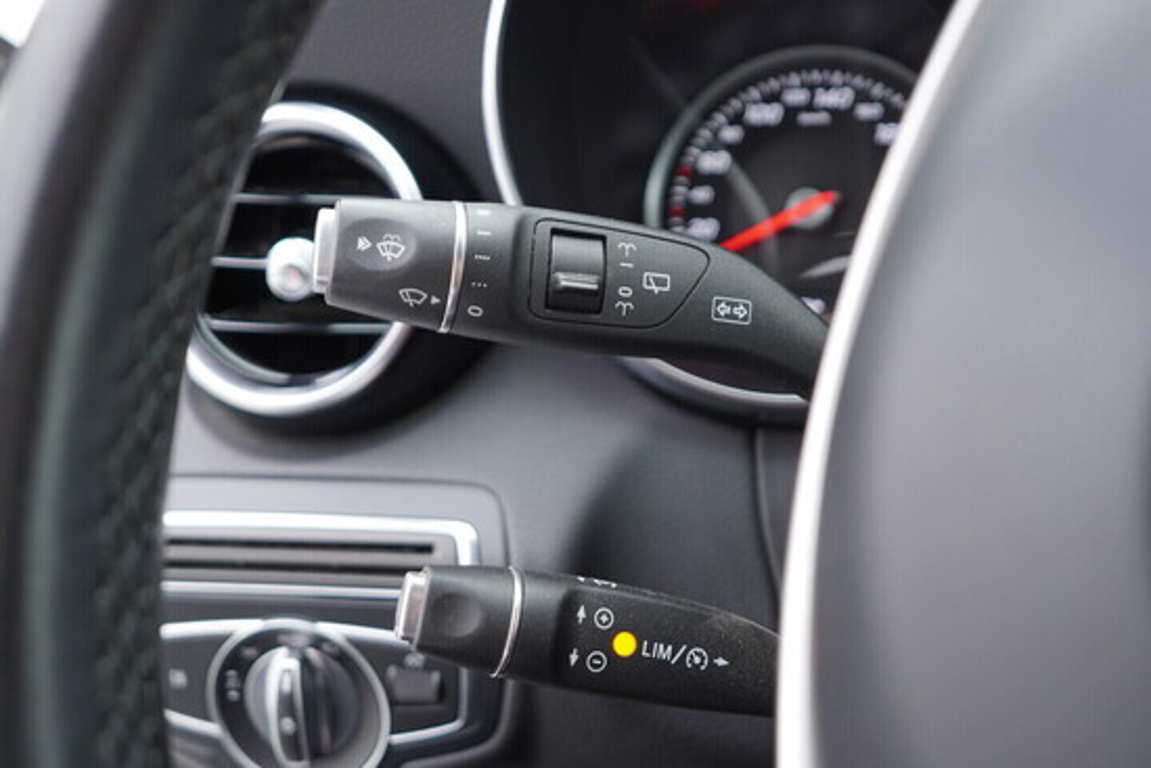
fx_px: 1151
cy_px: 384
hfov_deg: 53.1
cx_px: 576
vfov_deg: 36.9
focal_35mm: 36
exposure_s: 1/40
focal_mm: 24
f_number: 2.8
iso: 250
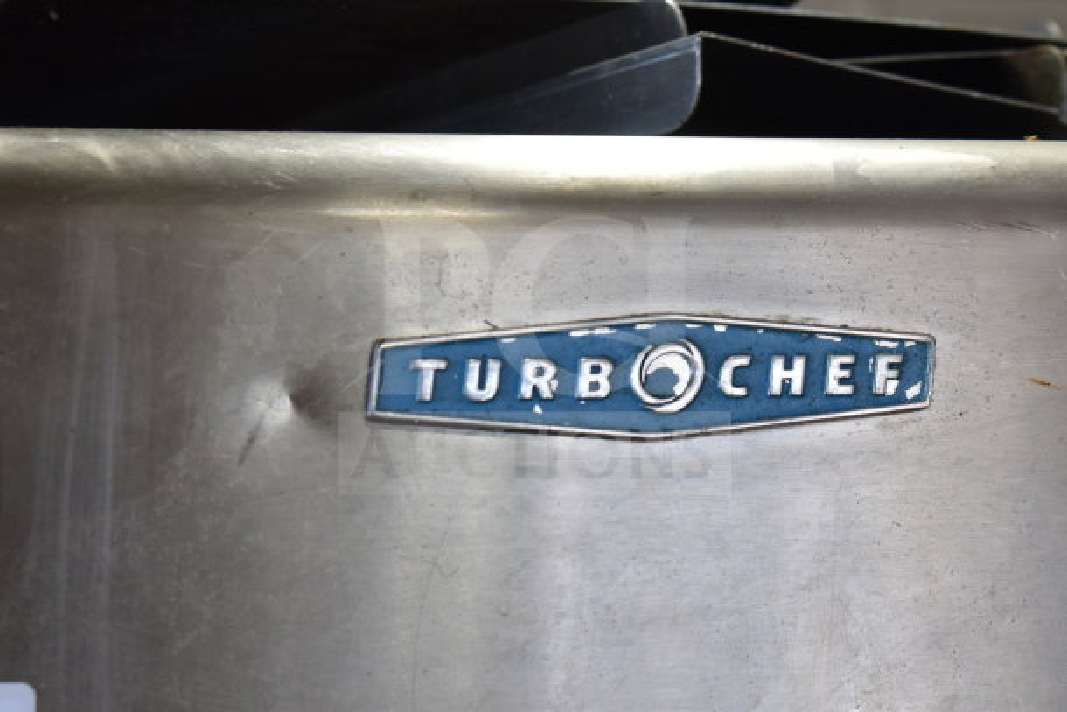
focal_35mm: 82
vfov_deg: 16.6
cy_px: 356
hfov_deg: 24.6
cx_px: 534
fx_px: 2446
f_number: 5.6
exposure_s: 1/100
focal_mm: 55
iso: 560
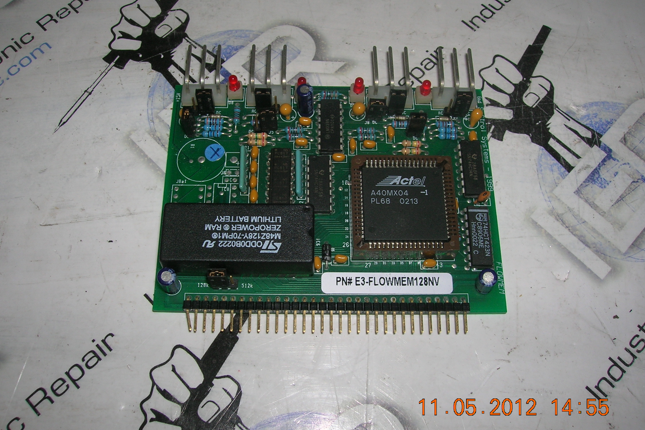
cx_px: 322
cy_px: 213
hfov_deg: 53.1
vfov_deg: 36.9
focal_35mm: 36
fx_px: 645
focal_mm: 5.7
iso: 50
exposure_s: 1/60.1
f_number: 4.9
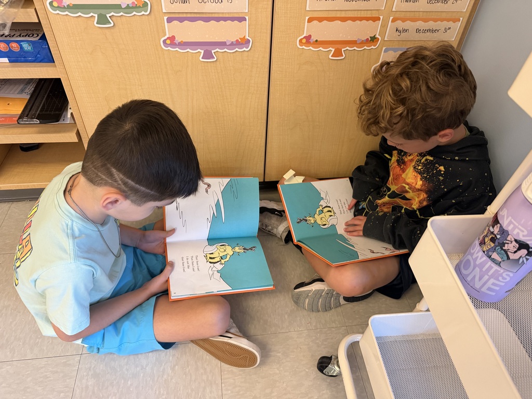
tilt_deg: -44.3
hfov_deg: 71.6
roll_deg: -4.6
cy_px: 200
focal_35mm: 24
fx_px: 369
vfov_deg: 56.8
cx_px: 266
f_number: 1.78
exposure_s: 1/60
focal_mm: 6.76
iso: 400
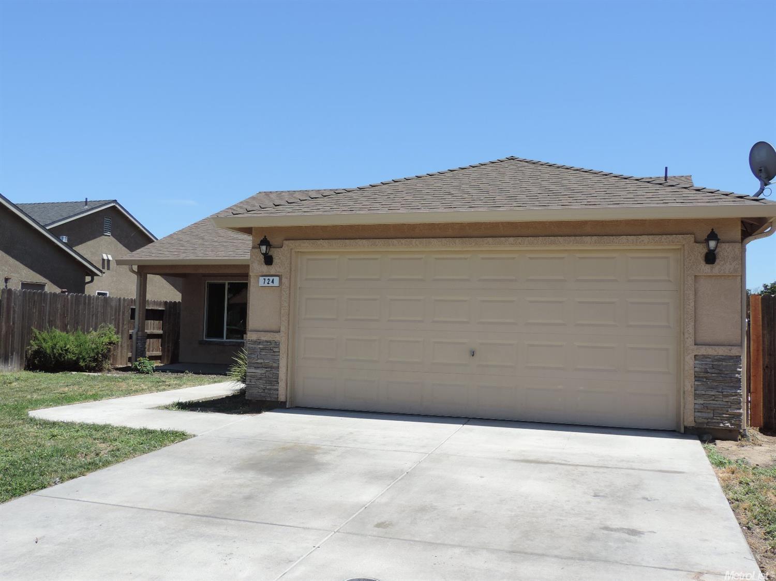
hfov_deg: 55.4
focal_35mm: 33
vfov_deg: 42.9
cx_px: 388
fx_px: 740
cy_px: 290
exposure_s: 1/800
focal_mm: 5.8
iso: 80
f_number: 3.2
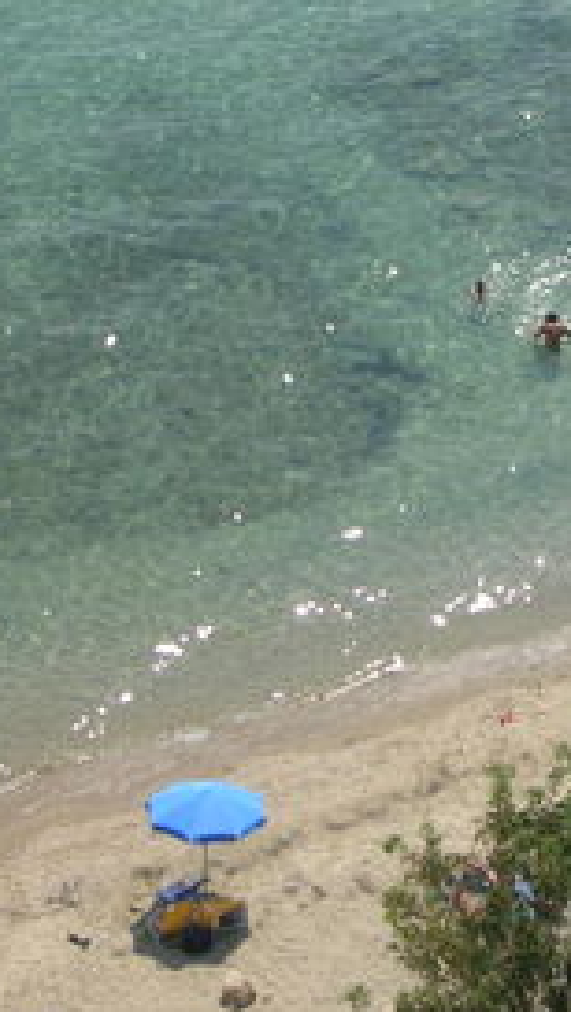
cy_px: 504
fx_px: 3196
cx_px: 515
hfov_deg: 10.2
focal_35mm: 119
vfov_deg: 18.0
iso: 50
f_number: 4
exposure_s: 1/647
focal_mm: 12.3
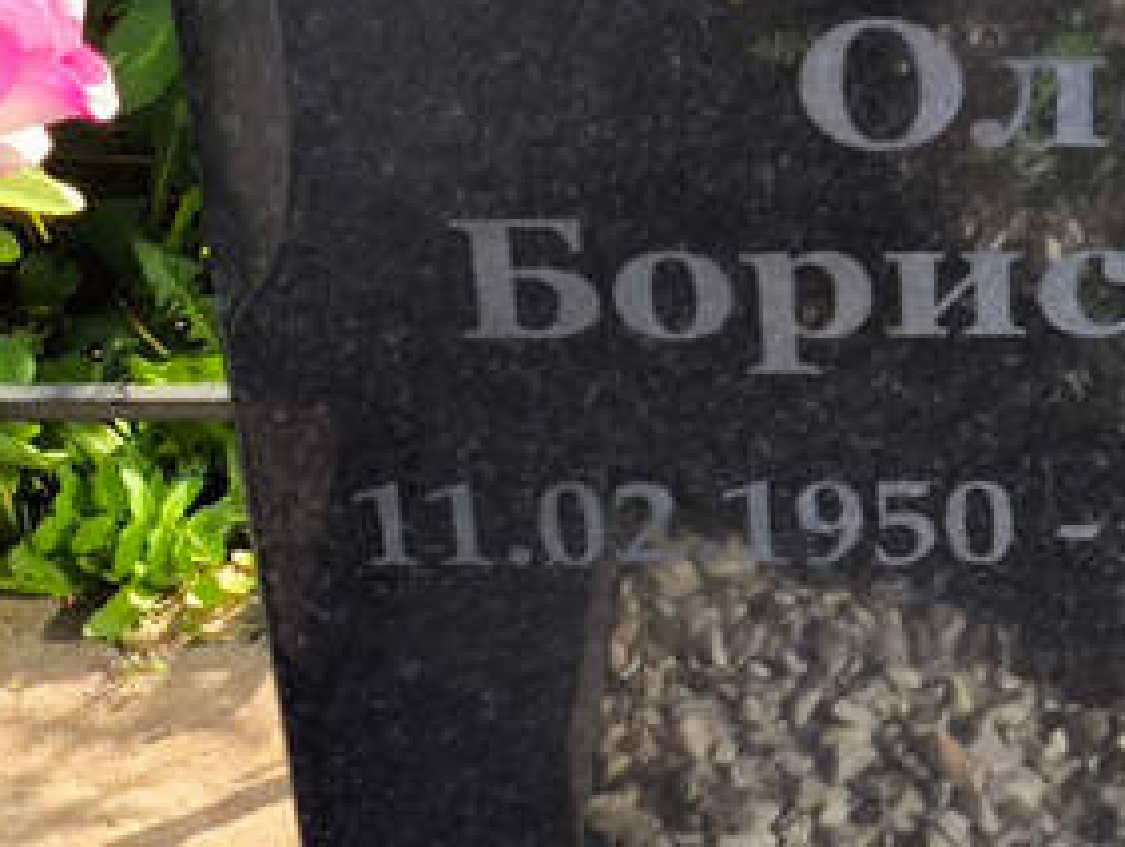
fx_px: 4588
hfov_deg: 13.8
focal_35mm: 141
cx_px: 1091
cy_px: 386
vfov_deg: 10.5
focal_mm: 4.71
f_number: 1.7
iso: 50
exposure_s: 1/405
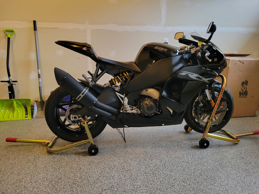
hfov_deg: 67.3
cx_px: 130
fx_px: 195
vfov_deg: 53.1
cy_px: 97
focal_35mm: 26
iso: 320
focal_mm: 5.4
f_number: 1.8
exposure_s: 1/40
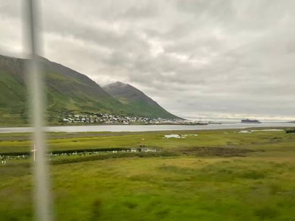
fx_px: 247
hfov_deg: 61.7
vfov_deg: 48.2
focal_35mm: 29
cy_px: 110
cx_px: 148
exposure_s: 1/60
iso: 50
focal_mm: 3
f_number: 1.8
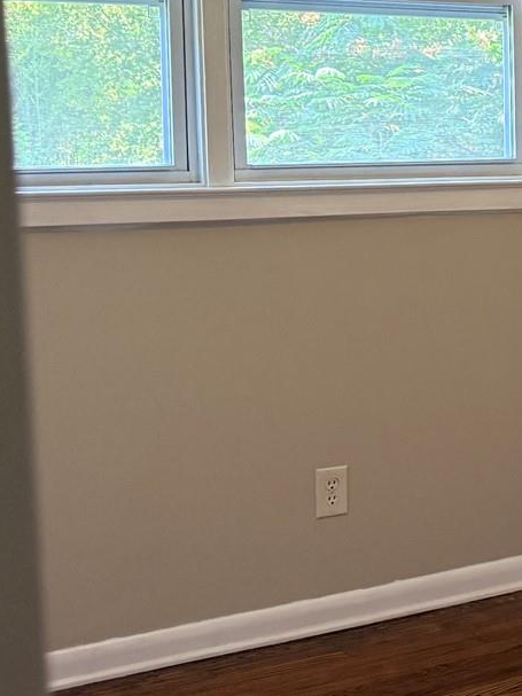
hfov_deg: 16.1
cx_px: 858
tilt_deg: -5.7
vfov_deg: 24.1
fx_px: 1629
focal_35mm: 81
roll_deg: +1.0
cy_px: 260
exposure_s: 1/120
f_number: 1.78
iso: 250
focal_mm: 6.76
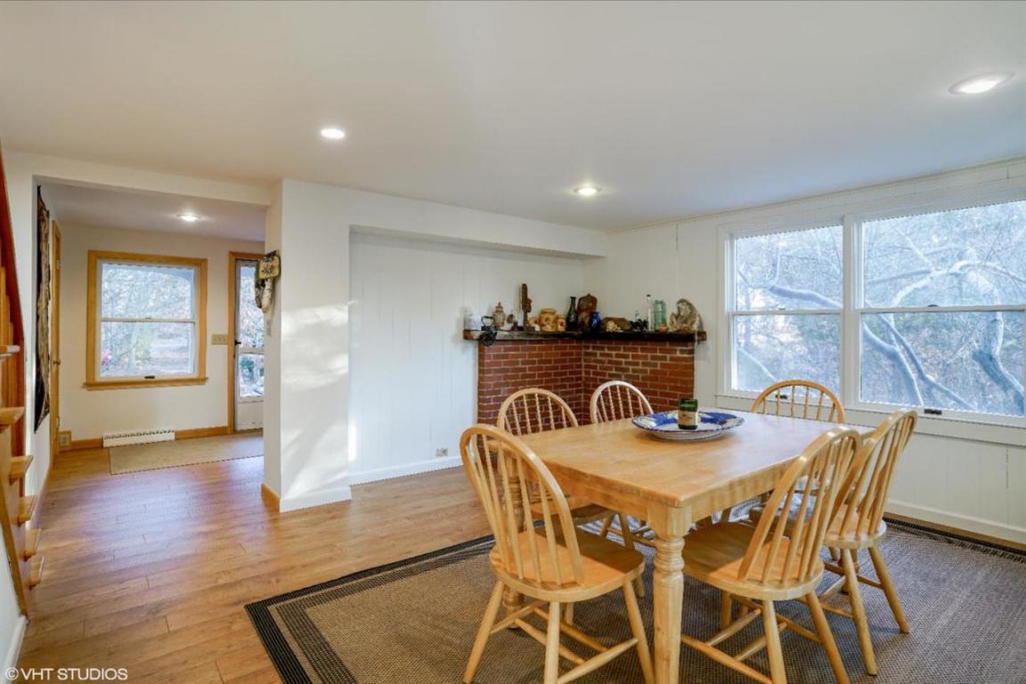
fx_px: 513
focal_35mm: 18
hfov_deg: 90.0
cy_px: 342
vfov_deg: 67.4
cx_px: 513
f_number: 8
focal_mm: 18
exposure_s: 1/5
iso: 200
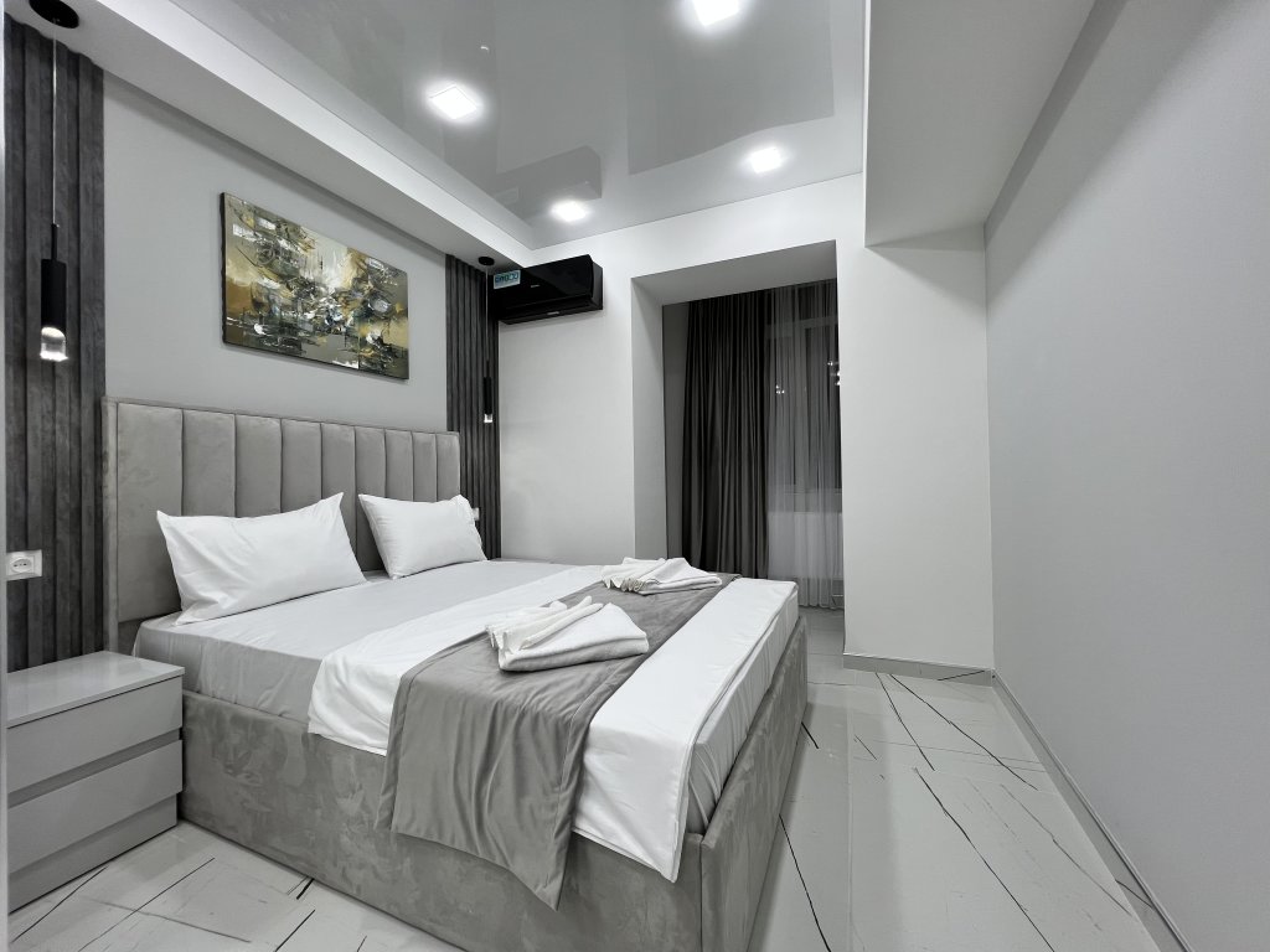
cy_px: 476
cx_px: 635
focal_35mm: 13
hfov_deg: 106.2
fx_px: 477
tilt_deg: +0.6
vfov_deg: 89.9
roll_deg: +1.1
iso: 40
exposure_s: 1/100
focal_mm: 1.57
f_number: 1.8
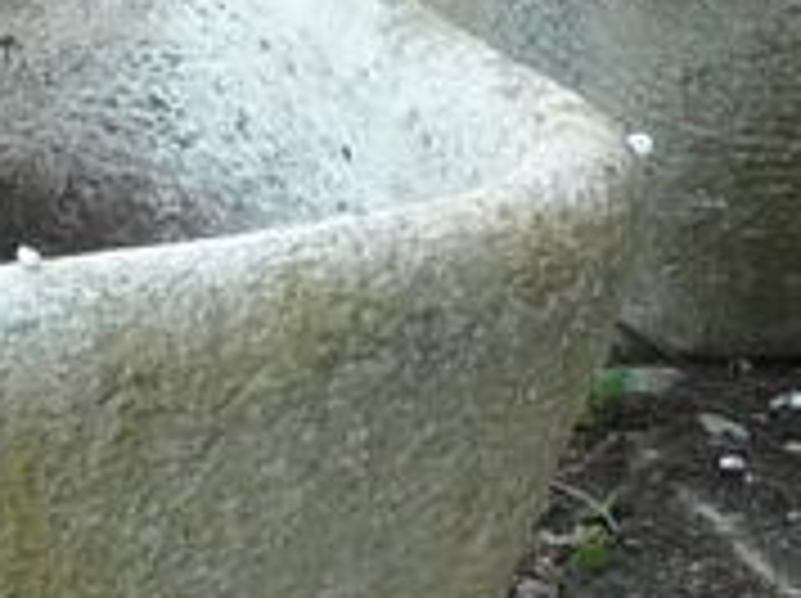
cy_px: 544
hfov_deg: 7.1
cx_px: -1233
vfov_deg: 5.7
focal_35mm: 259
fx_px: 5985
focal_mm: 5.6
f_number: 3.6
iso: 200
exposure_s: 1/30
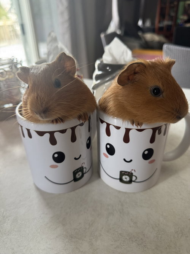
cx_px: 95
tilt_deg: -29.9
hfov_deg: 56.8
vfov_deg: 71.6
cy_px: 127
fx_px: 176
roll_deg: +2.5
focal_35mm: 24
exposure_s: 1/121
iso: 200
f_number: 1.78
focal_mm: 6.76
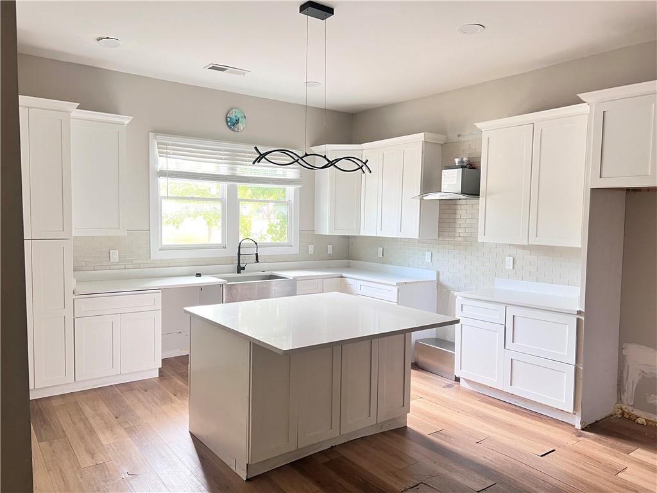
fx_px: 493
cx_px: 328
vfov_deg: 53.1
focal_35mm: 26
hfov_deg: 67.3
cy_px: 246
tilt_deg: -5.3
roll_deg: -1.0
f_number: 1.5
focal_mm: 5.7
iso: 200
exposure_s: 1/60
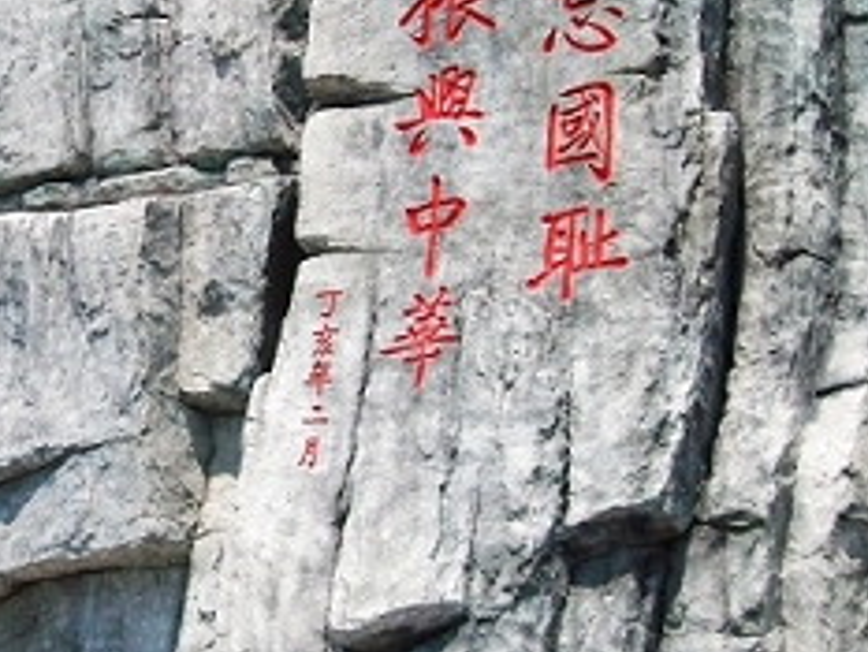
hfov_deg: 14.6
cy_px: 289
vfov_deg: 11.2
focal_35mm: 133
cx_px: 30
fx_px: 3337
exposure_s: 1/500
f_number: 4.1
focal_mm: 11
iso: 64
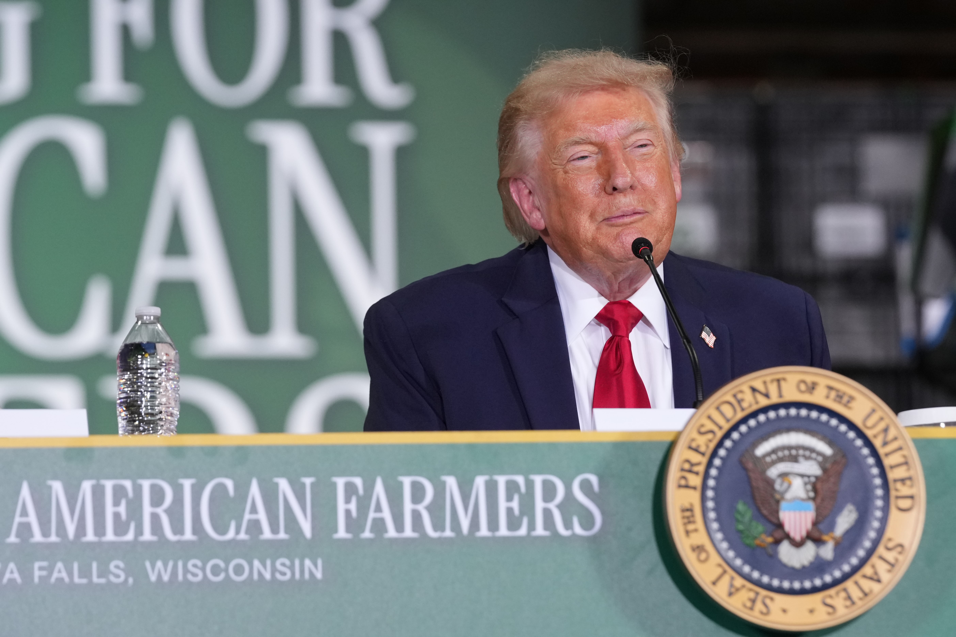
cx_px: 478
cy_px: 318
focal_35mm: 232
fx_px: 6160
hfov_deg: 8.9
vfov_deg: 5.9
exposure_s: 1/320
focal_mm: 155
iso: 2000
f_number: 4.5
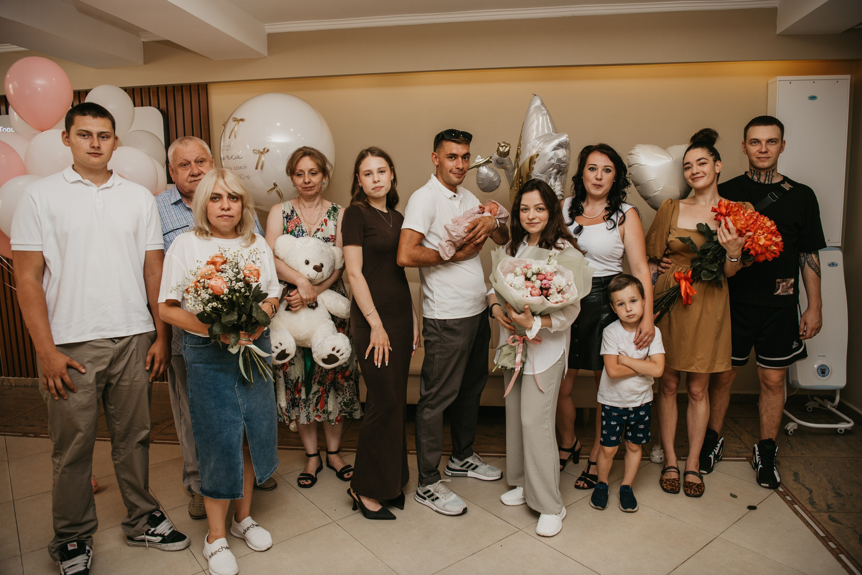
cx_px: 431
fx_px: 575
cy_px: 288
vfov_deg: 53.1
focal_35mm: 24
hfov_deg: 73.7
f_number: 4
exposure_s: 1/160
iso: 125
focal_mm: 24
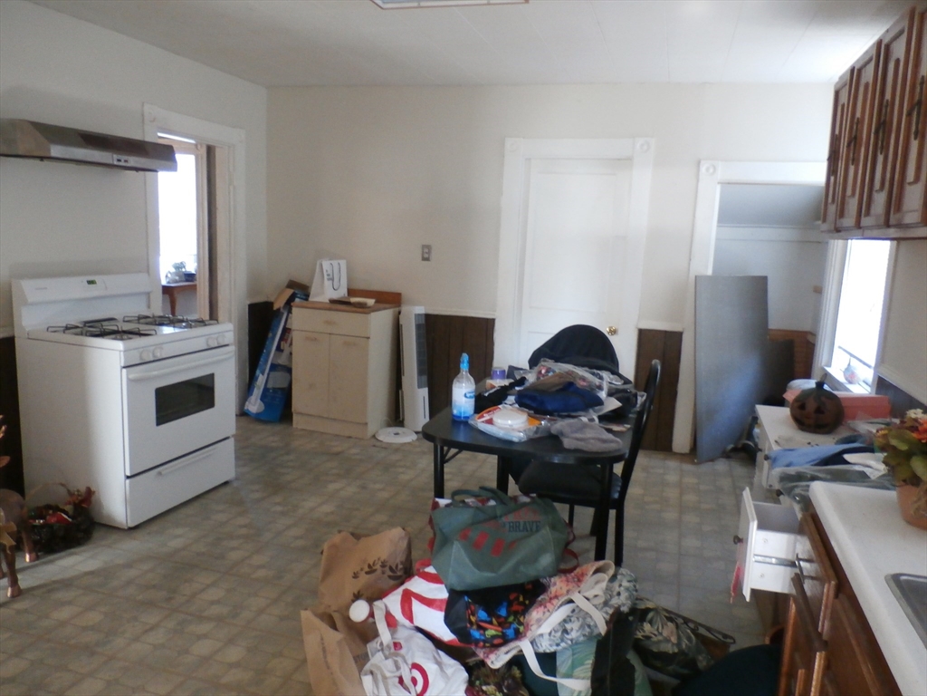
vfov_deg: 54.9
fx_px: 669
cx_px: 464
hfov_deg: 69.4
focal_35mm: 25
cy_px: 348
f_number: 3
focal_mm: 4.5
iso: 400
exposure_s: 1/13
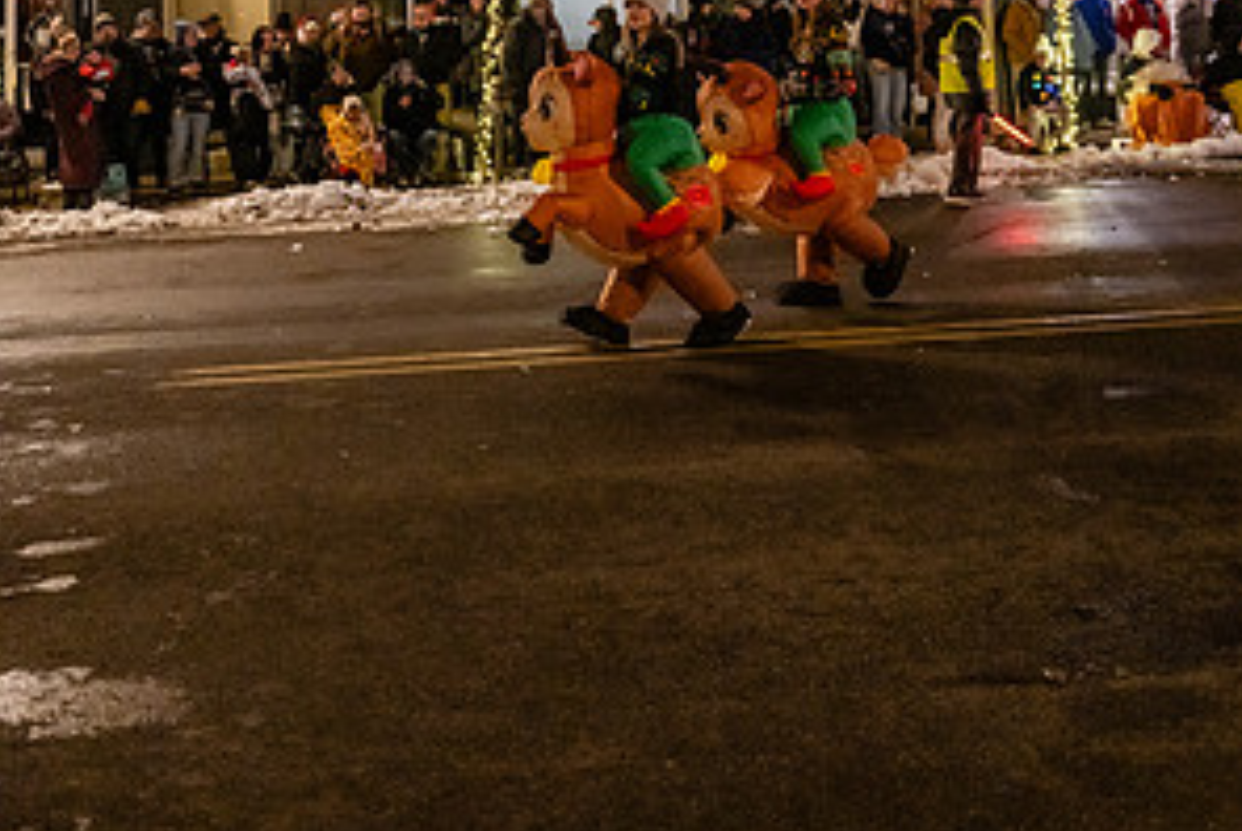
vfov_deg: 29.8
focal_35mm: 41
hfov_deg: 47.4
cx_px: 625
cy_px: -55
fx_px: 1416
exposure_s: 1/200
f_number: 2.8
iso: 6400
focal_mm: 27
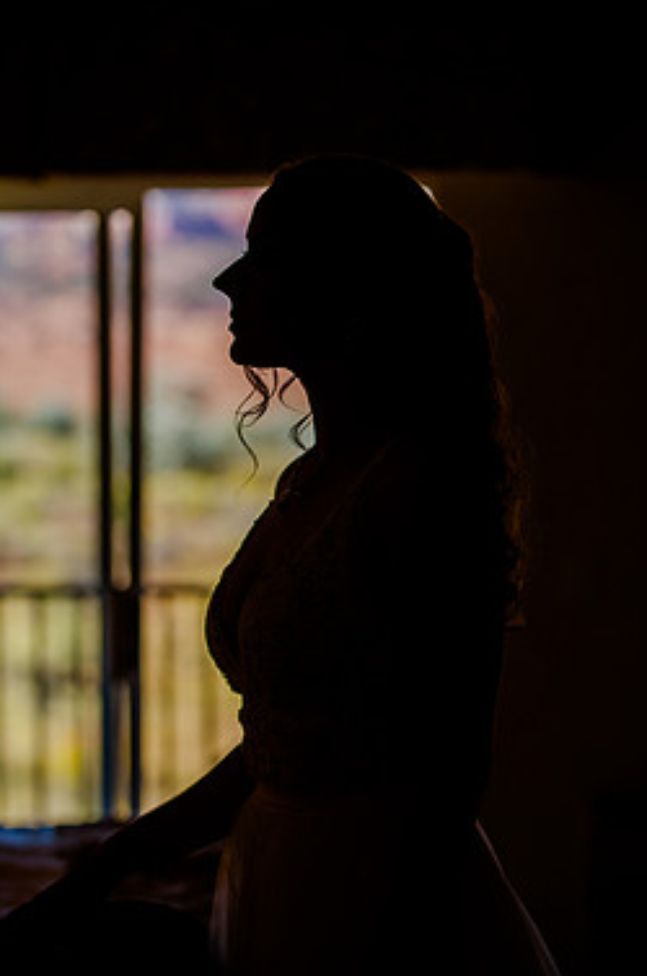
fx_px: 3166
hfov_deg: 11.7
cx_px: 317
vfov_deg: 17.5
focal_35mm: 117
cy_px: 507
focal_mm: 98
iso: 200
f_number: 2.8
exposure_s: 1/500
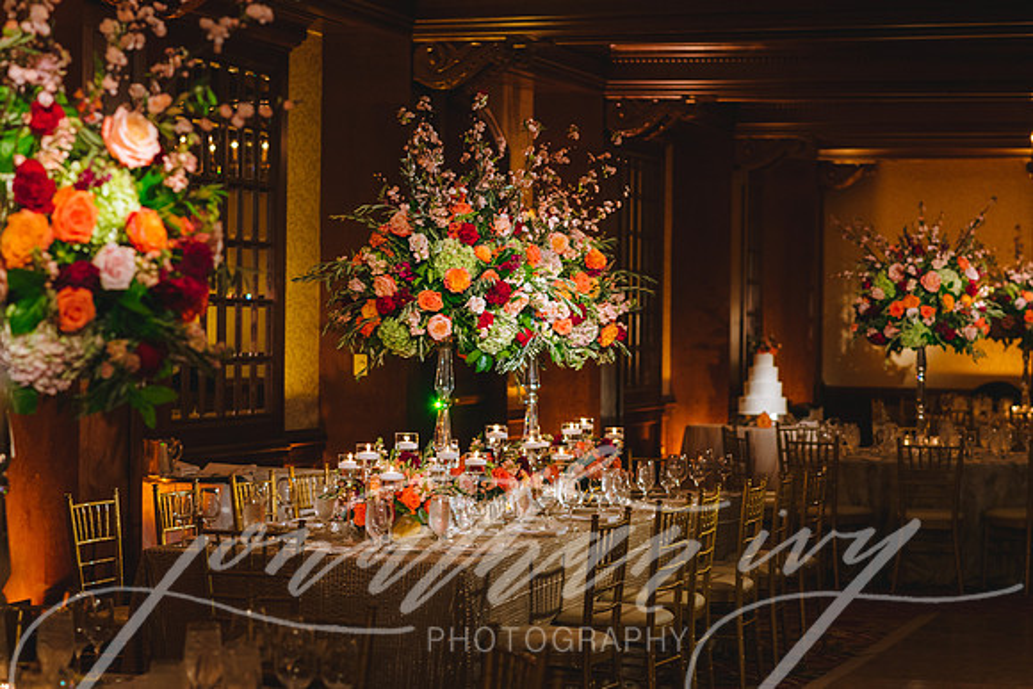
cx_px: 481
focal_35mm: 91
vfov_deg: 15.0
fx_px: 2610
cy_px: 344
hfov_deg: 22.4
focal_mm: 85
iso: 1600
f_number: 4
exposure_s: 1/100
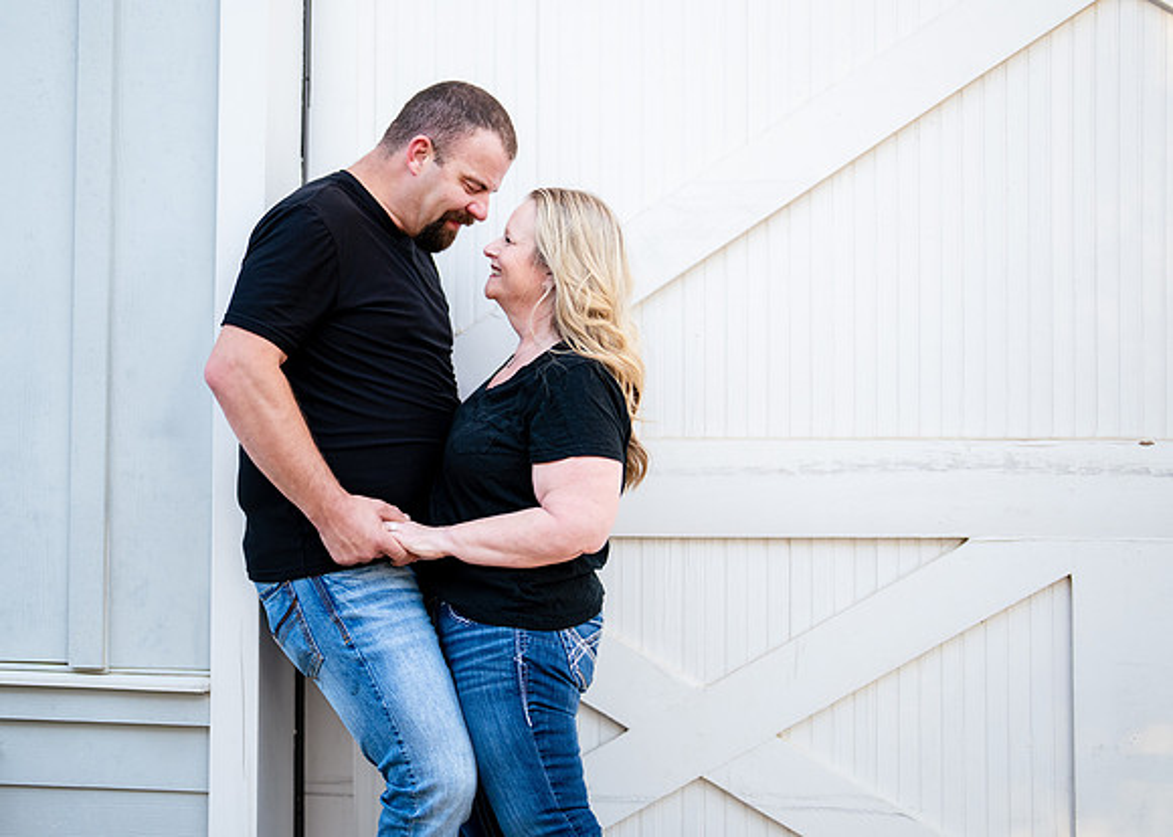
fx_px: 1961
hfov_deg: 33.2
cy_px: 385
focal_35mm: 59
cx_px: 476
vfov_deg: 24.1
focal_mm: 50
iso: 200
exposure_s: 1/1250
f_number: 1.2
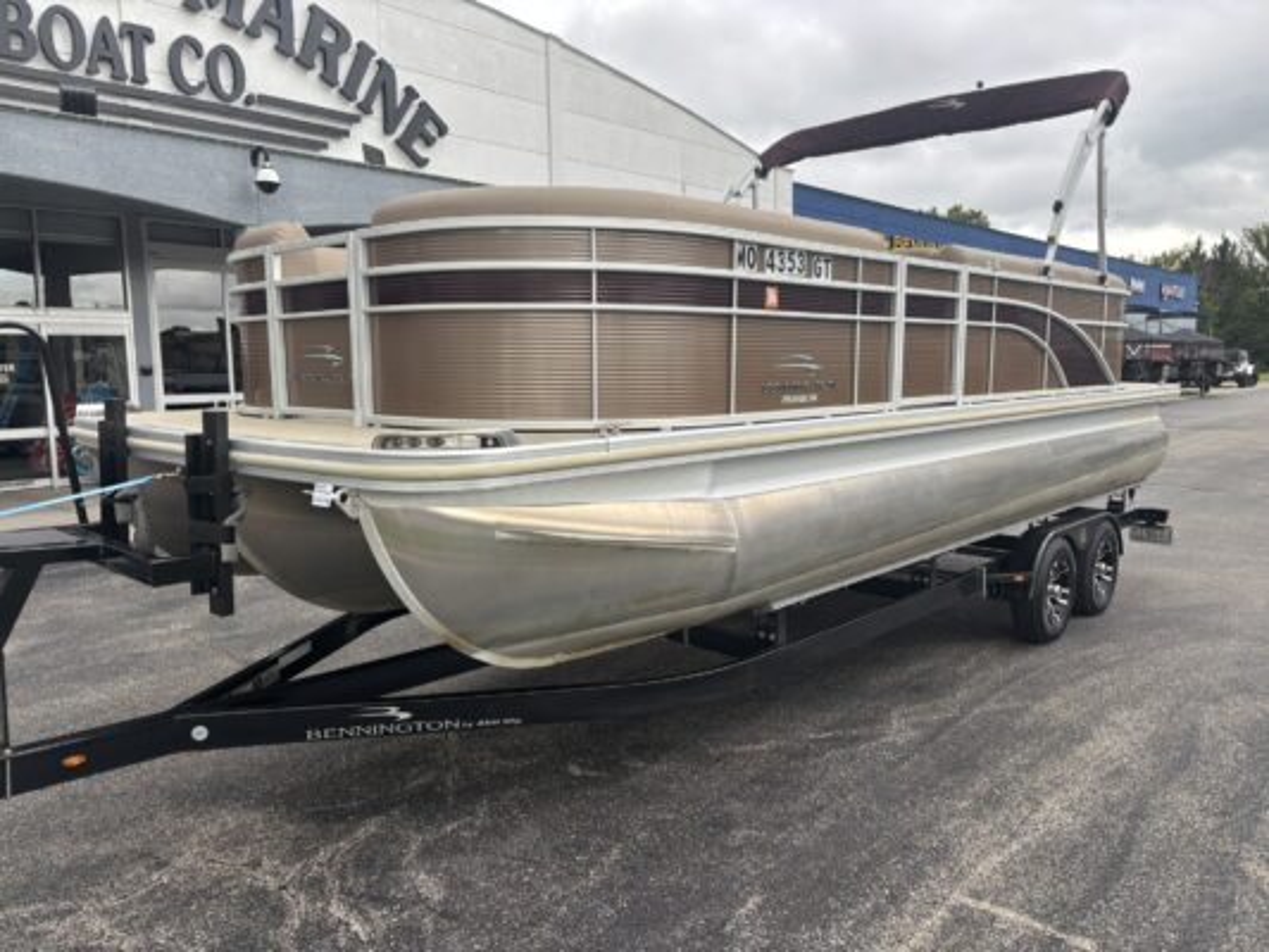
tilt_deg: -5.4
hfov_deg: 67.3
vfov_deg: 53.1
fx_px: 953
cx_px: 634
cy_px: 476
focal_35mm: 26
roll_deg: +1.3
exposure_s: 1/662
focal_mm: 5.96
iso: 50
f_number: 1.6
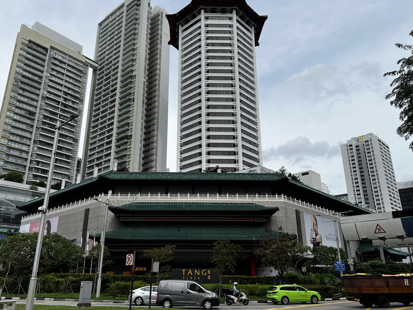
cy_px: 153
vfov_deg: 49.7
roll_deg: +0.0
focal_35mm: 28
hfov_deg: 63.4
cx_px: 196
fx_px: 334
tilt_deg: +19.9
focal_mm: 5.7
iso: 50
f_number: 1.5
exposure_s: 1/4831
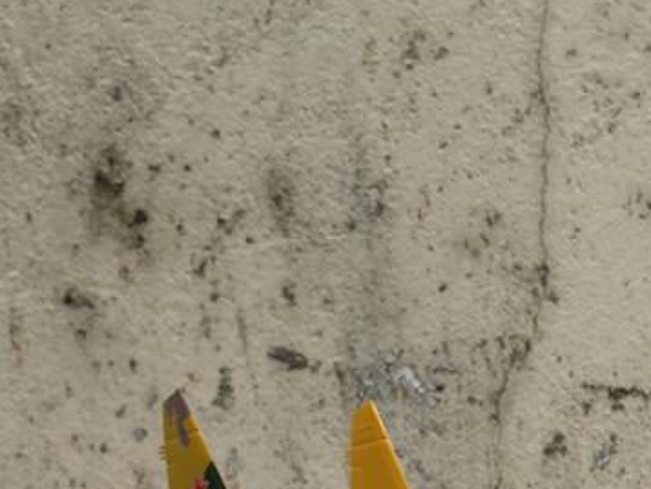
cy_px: 509
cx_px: 523
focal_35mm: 65
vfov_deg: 21.7
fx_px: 1223
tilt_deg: +0.7
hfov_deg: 29.1
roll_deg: -2.0
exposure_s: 1/455
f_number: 2.2
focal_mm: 4.15
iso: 32
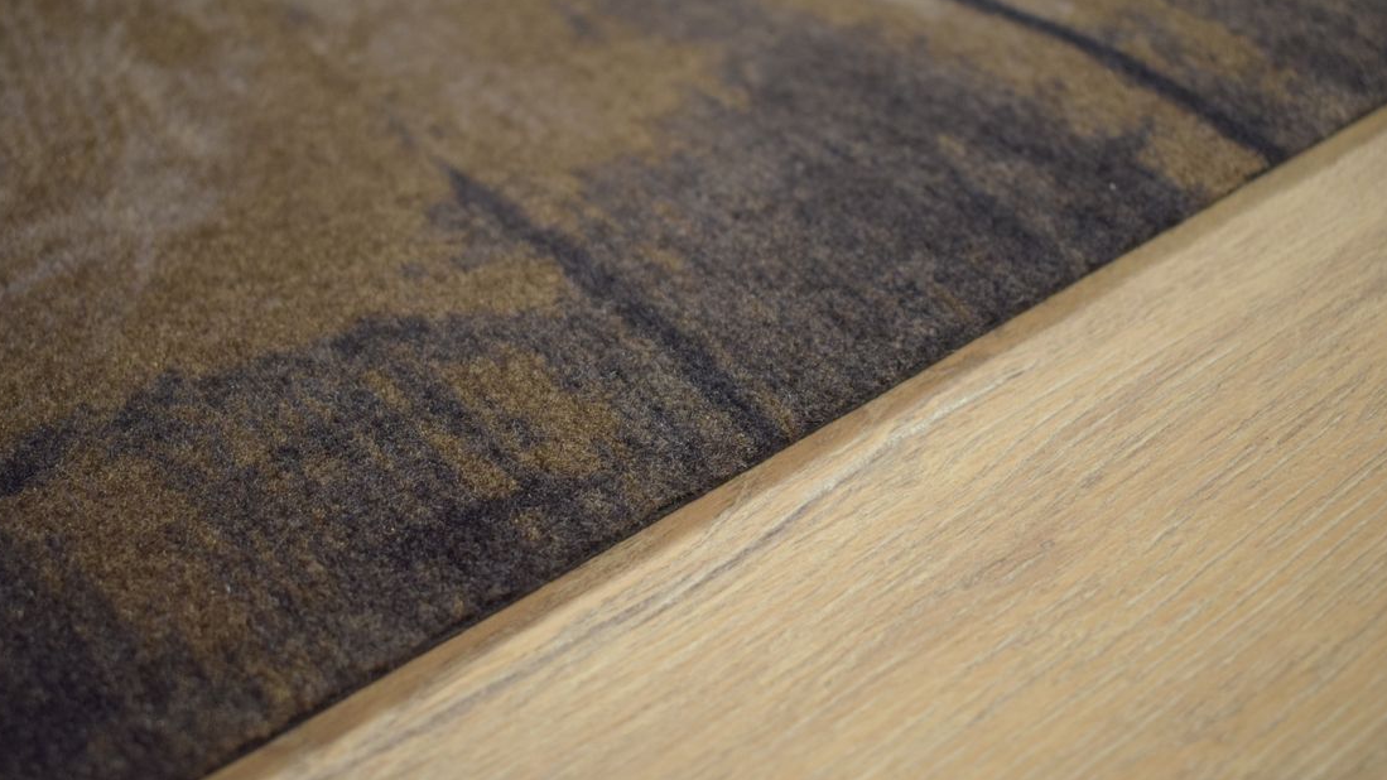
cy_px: 367
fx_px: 1655
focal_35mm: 45
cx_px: 694
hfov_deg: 45.5
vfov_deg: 26.5
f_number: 4.2
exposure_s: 1/100
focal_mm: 28
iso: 1600
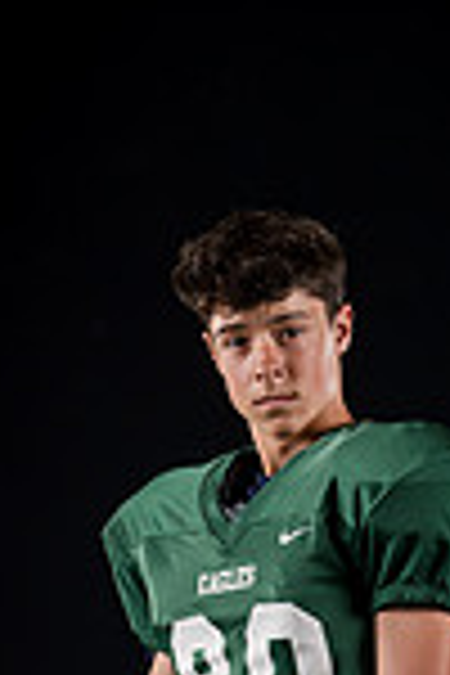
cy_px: 936
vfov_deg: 6.9
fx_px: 5512
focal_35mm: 294
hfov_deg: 4.7
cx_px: 364
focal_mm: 98
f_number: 3.5
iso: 200
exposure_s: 1/125
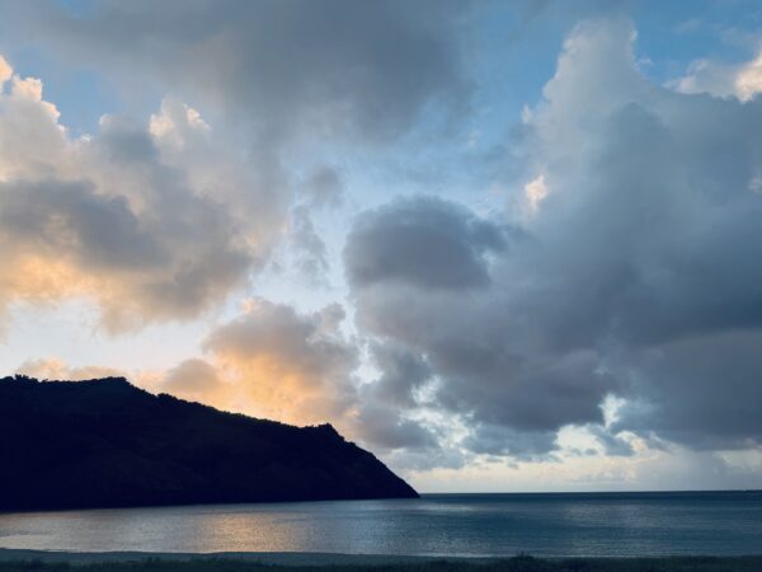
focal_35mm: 24
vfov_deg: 56.8
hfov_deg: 71.6
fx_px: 528
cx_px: 381
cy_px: 286
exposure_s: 1/992
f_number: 1.78
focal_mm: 6.76
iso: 80
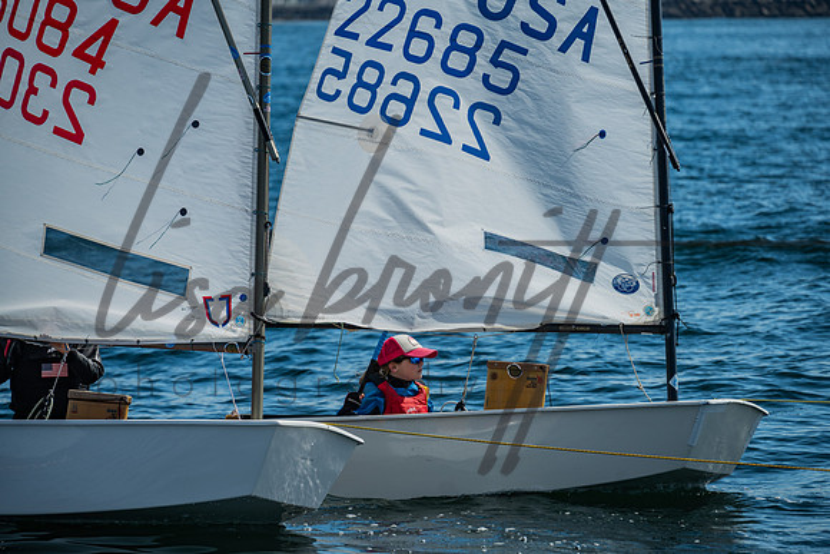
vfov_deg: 6.3
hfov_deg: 9.5
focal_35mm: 217
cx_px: 451
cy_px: 292
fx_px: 5010
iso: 100
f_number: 6.3
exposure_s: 1/320
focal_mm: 200
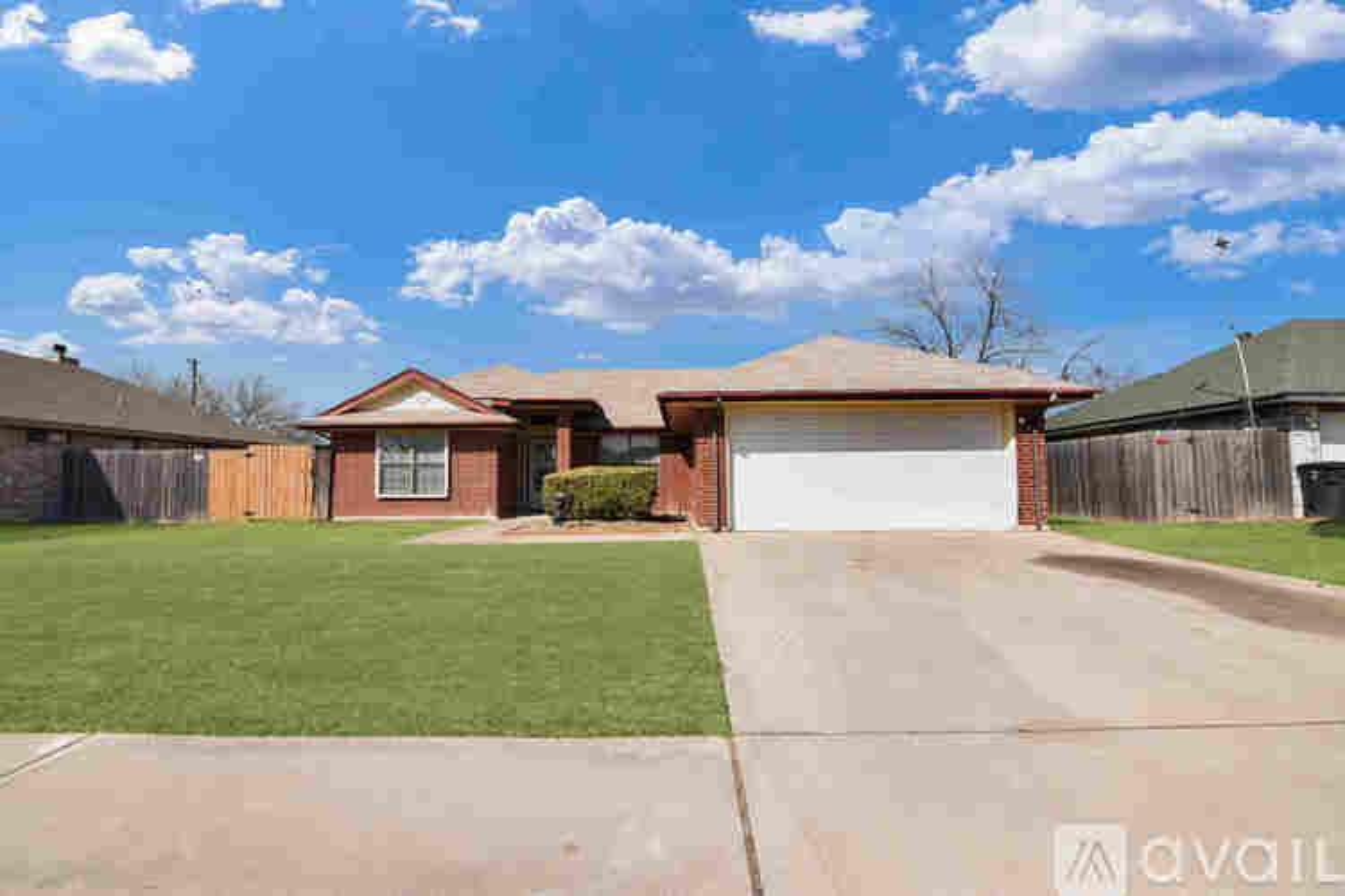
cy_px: 448
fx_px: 616
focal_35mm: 16
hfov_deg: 95.0
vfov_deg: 72.1
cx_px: 672
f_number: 22
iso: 100
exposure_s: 1/320
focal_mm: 11
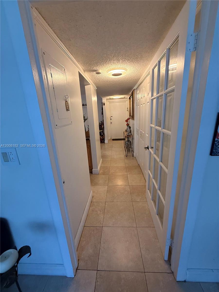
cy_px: 146
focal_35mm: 14
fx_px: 118
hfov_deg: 85.7
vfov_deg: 102.1
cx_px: 110
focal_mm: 2.22
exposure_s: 1/120
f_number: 2.2
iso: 200
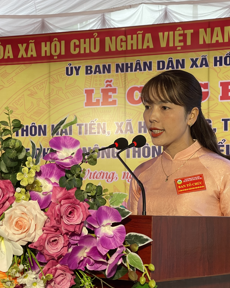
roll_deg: -0.7
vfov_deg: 22.2
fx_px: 732
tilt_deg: +1.8
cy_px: 148
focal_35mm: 86
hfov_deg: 17.9
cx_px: 131
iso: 32
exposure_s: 1/100
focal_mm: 7.5
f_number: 2.2
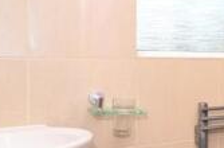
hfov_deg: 26.9
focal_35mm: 59
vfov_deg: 22.8
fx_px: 366
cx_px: 313
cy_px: 63
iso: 200
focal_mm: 10
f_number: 7.1
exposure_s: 1/200
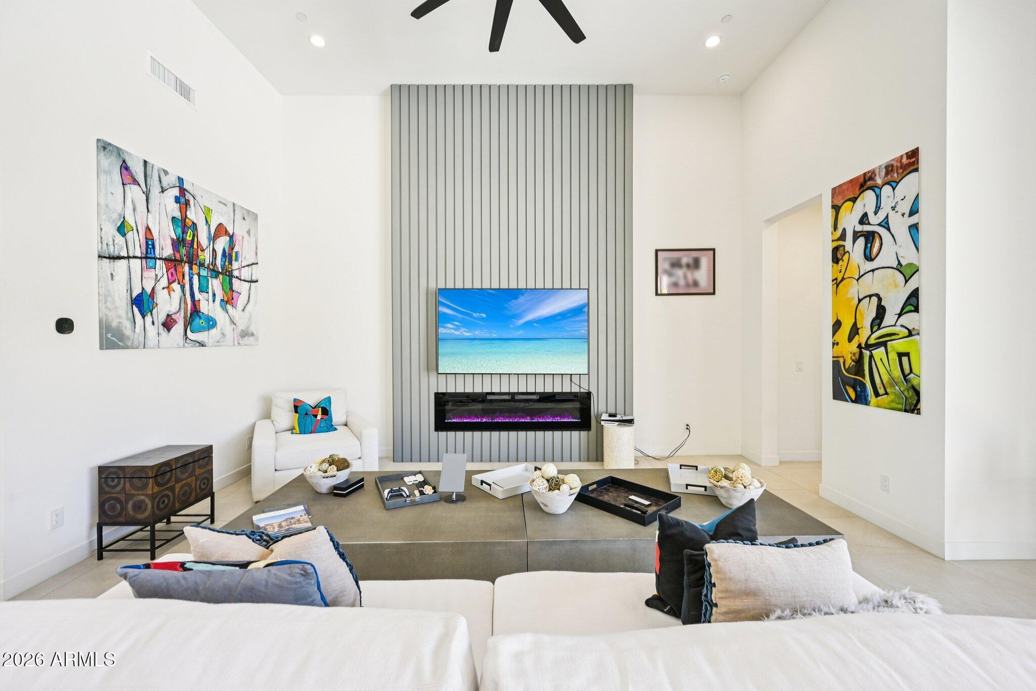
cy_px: 346
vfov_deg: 81.2
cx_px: 518
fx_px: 403
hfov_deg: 104.3
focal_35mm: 14
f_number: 8
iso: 640
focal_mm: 14
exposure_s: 1/25
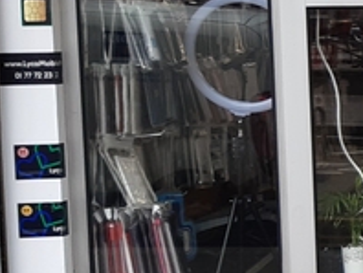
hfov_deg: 12.6
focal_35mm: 126
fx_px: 1323
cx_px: 838
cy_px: 101
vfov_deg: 11.8
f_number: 1.7
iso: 40
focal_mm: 3.92
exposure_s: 1/360
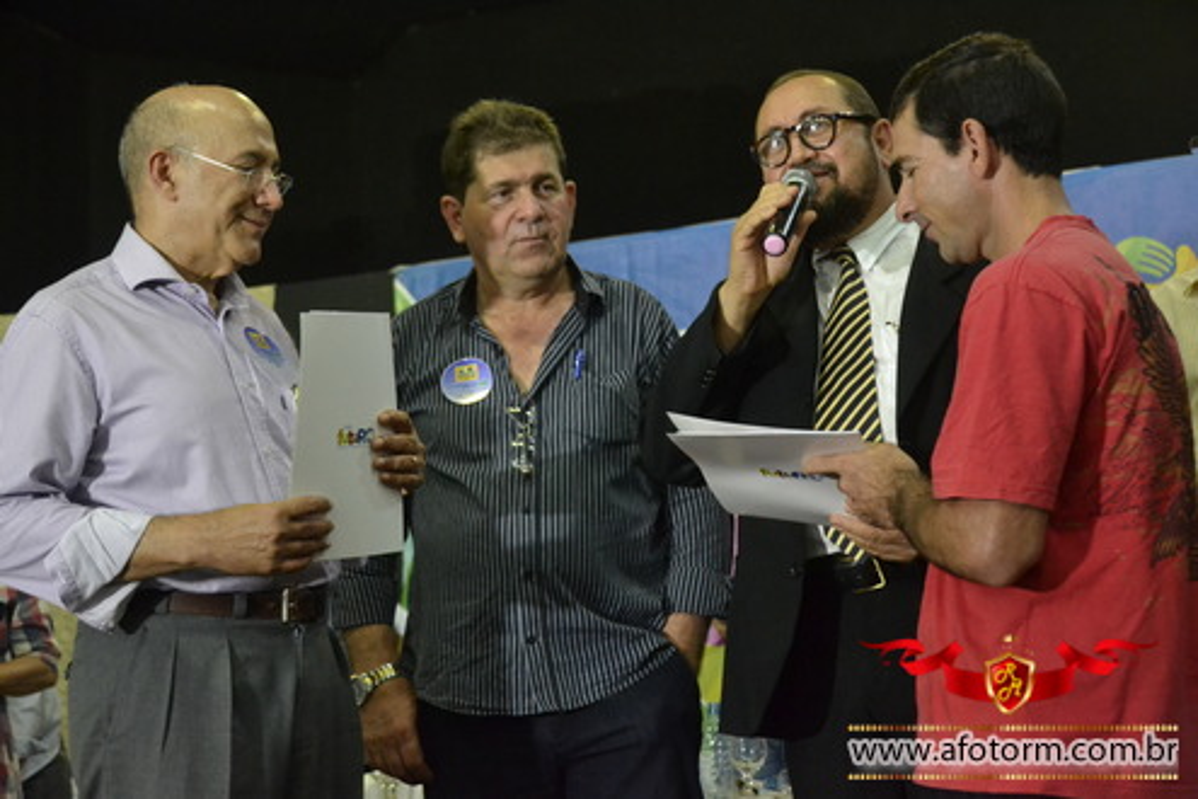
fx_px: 1997
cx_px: 599
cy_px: 400
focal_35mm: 60
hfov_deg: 33.4
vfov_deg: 22.6
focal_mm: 40
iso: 3200
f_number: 4.5
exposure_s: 1/40
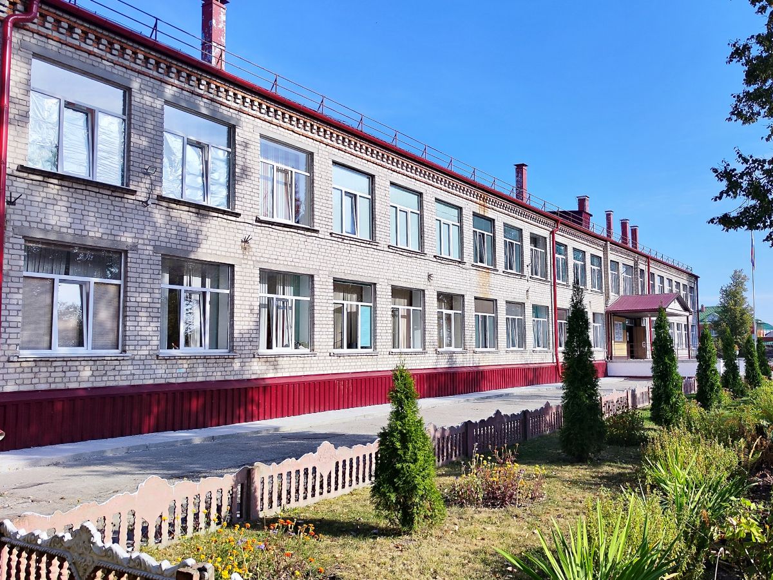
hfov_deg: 73.9
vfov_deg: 58.9
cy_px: 290
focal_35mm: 23
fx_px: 514
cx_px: 386
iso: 50
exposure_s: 1/669
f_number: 1.69
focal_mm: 7.01
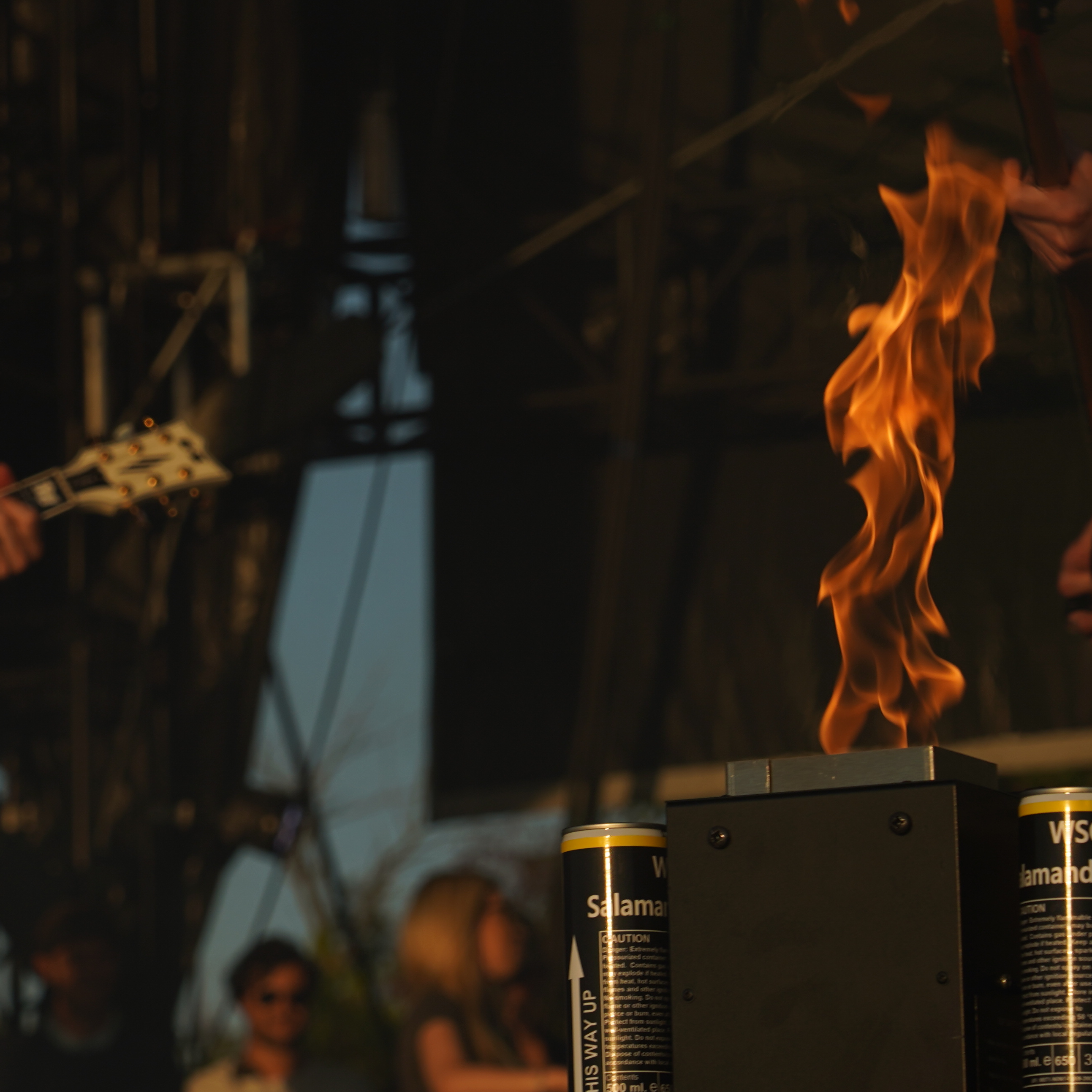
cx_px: 102
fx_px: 7388
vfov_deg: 8.5
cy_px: 505
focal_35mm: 207
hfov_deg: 8.4
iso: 100
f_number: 8
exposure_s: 1/500
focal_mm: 105
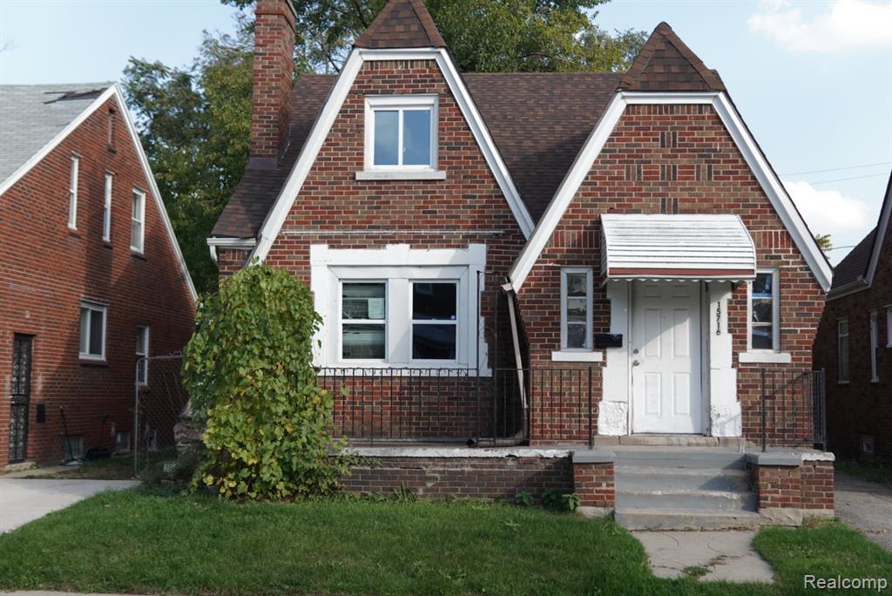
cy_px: 298
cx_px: 446
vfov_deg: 29.9
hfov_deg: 43.6
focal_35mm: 45
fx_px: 1116
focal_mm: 30
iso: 640
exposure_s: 1/3200
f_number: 2.8
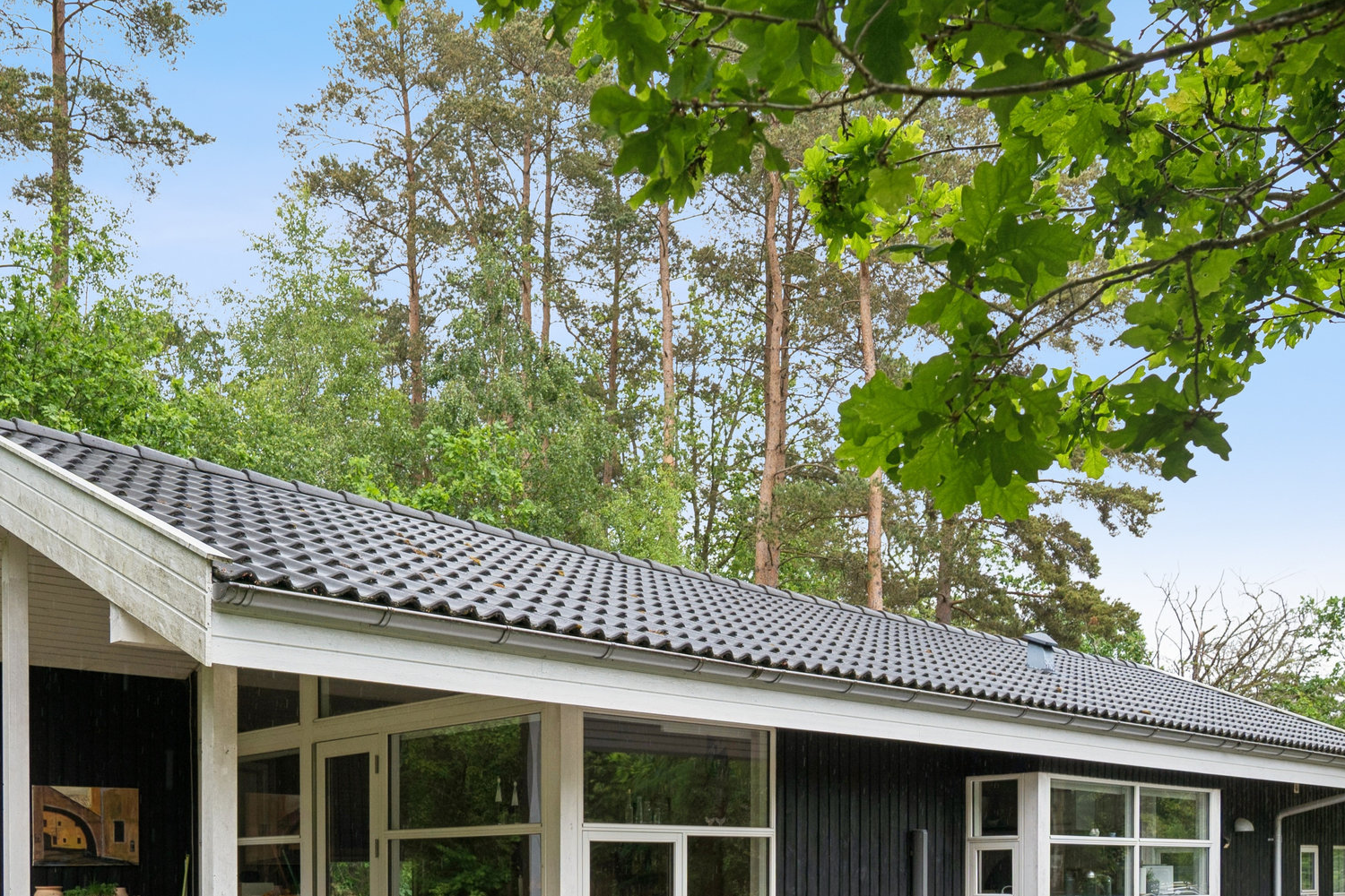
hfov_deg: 54.3
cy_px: 838
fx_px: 1308
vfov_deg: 35.2
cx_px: 583
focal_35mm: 35
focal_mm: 17.5
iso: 360
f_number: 6.3
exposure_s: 1/200
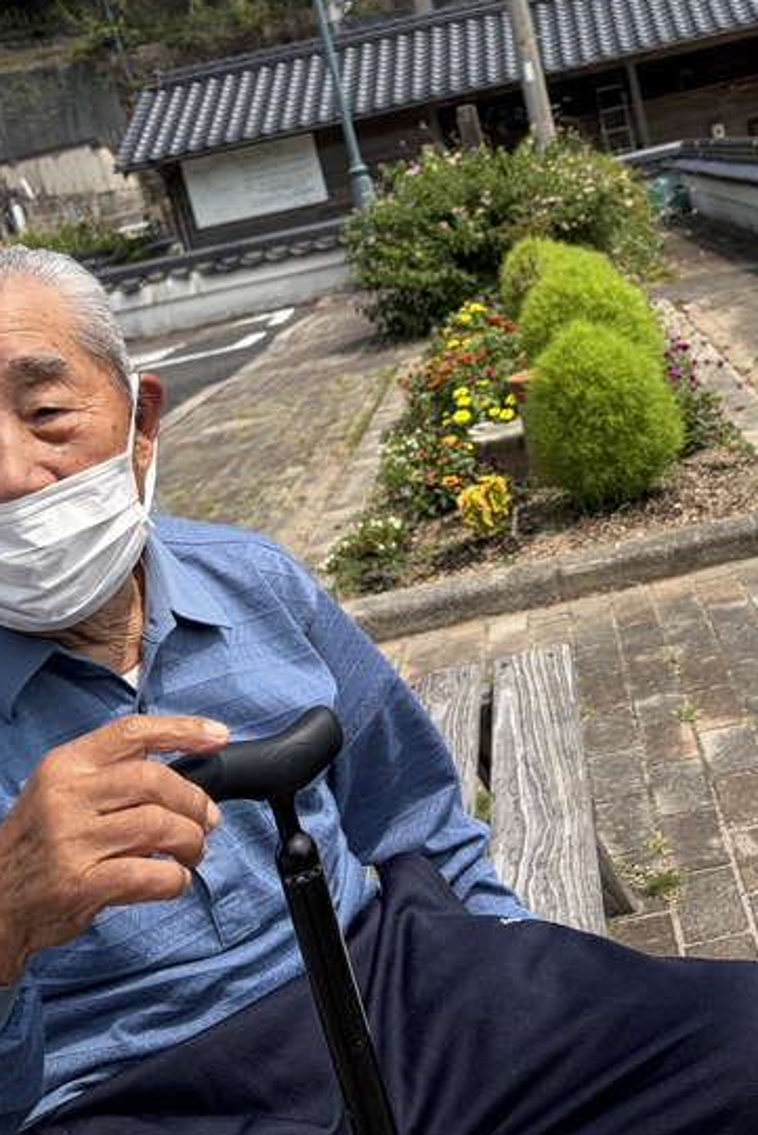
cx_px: 571
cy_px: 424
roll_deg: +13.6
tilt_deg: -9.8
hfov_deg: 26.6
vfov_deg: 39.3
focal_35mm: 50
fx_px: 1578
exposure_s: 1/5814
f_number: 1.6
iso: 50
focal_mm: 5.96
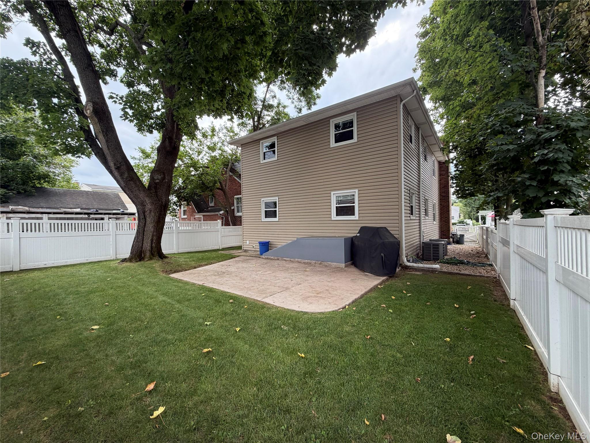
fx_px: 239
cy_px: 222
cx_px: 295
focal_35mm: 14
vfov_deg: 85.7
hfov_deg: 102.1
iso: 64
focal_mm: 2.22
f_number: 2.2
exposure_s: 1/121
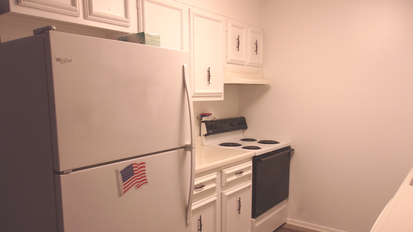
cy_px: 135
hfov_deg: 64.3
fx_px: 329
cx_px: 206
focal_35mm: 30
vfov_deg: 38.8
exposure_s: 1/34
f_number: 3
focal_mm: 4.9
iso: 190
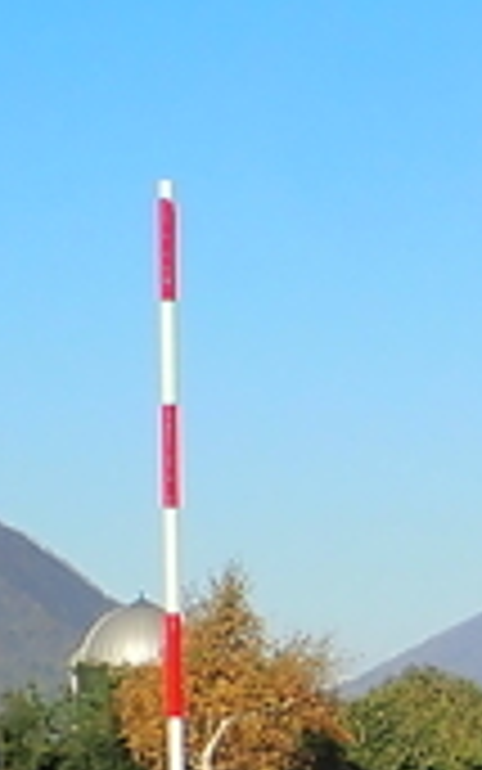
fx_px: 5103
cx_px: 640
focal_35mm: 243
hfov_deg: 5.4
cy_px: 743
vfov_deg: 8.6
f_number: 4.5
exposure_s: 1/1000
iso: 100
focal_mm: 8.99
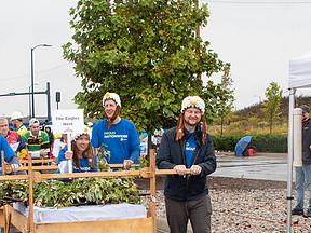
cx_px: 76
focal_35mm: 85
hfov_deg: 22.8
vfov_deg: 17.1
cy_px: 222
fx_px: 764
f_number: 7.1
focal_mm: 26
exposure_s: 1/200
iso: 400
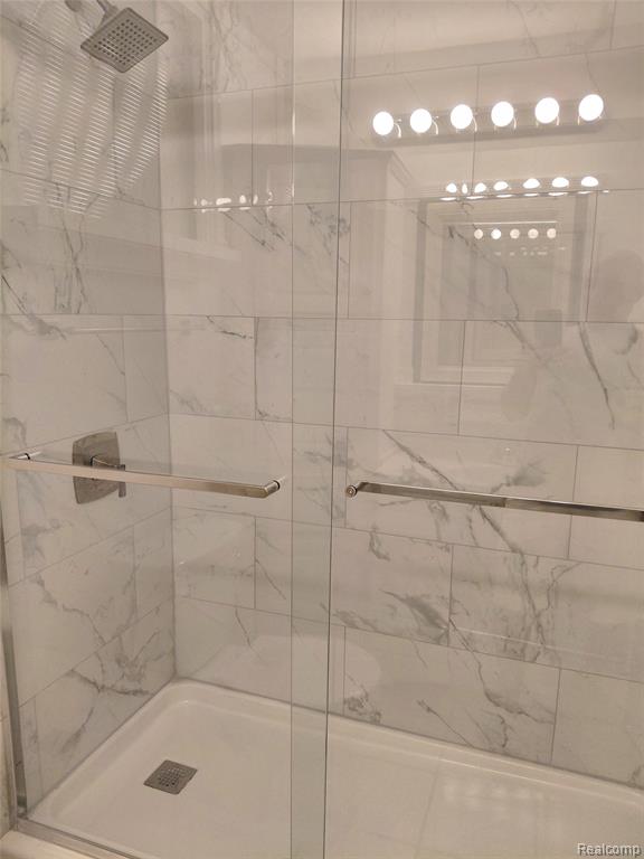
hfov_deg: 54.9
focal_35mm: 25
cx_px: 322
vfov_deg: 69.4
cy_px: 430
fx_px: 620
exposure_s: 1/120
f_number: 1.8
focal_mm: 4.69
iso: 100
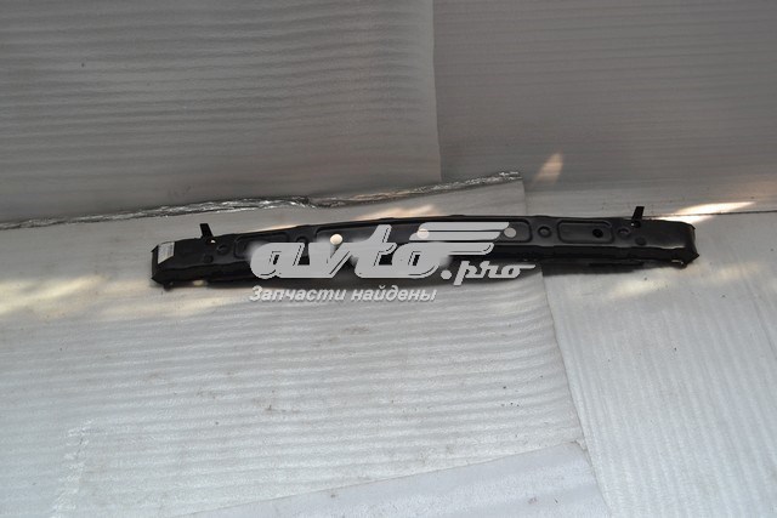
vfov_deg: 34.2
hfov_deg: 49.5
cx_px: 388
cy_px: 259
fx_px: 842
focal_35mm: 39
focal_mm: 26
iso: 360
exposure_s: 1/125
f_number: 5.6
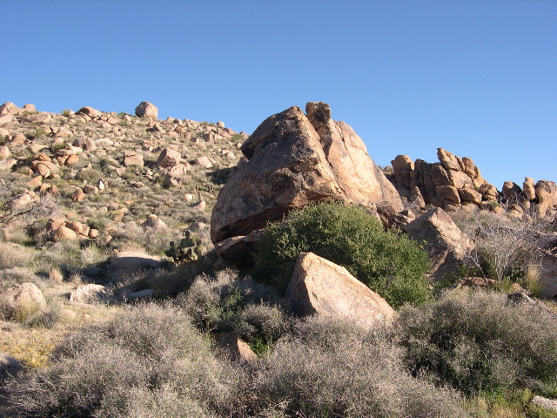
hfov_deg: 49.0
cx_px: 278
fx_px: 611
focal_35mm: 38
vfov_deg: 37.7
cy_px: 209
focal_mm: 8
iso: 100
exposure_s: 1/156
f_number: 7.6
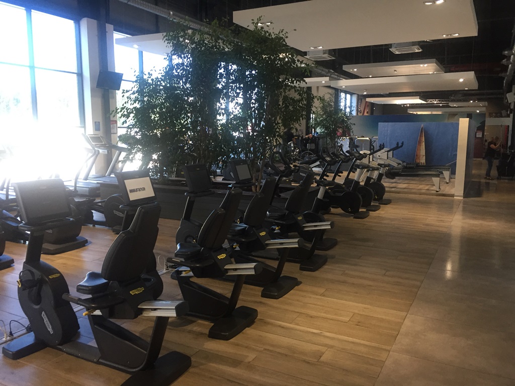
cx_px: 258
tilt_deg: -7.1
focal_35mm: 29
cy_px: 193
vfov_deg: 48.2
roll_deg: -1.0
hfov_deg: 61.7
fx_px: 431
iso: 64
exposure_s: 1/33
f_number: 2.2
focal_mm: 4.15
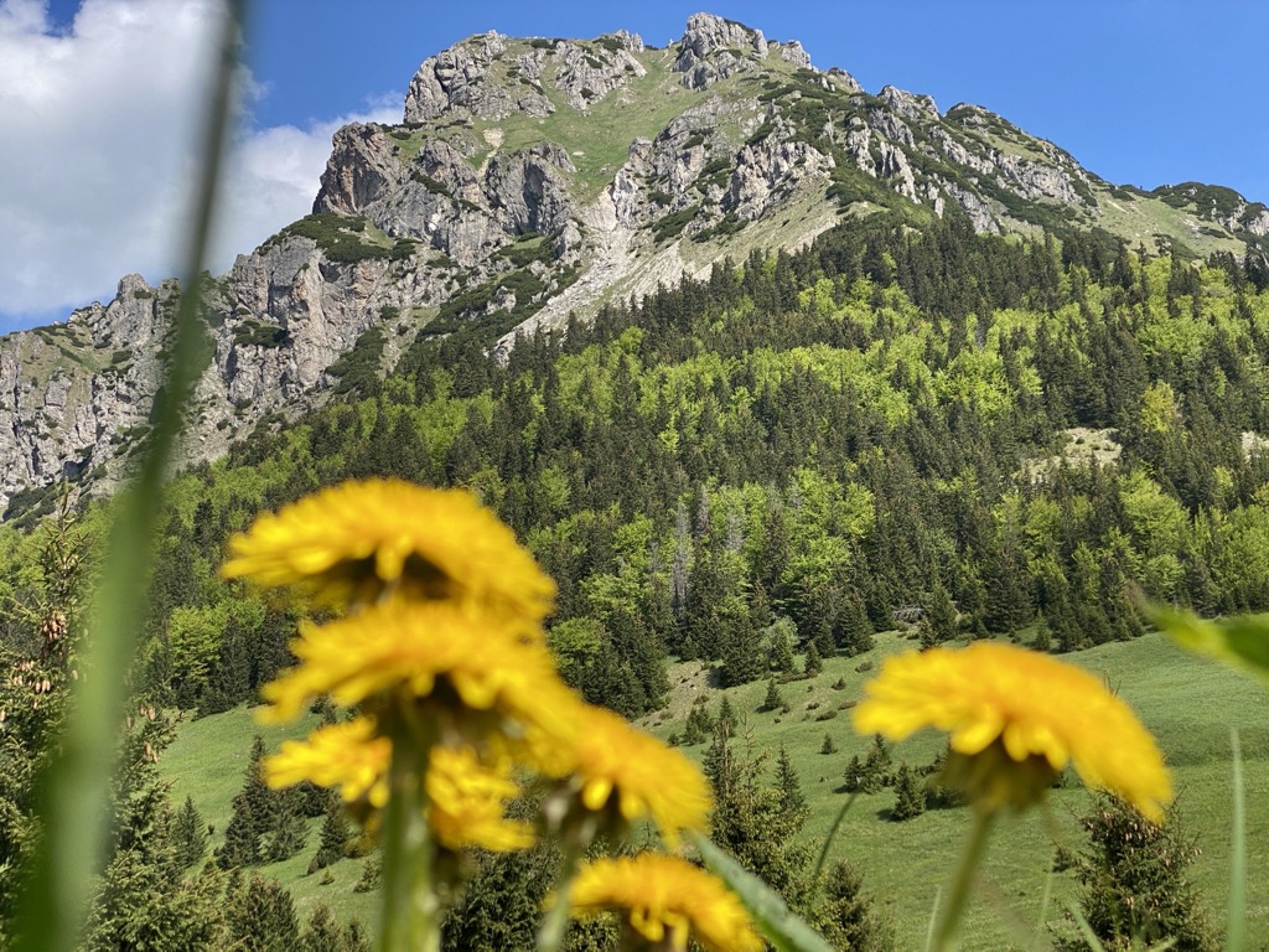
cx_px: 634
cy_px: 476
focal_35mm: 52
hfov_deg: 36.8
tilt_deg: +13.1
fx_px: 1906
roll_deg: +4.1
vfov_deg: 28.0
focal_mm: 6
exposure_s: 1/1089
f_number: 2
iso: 20
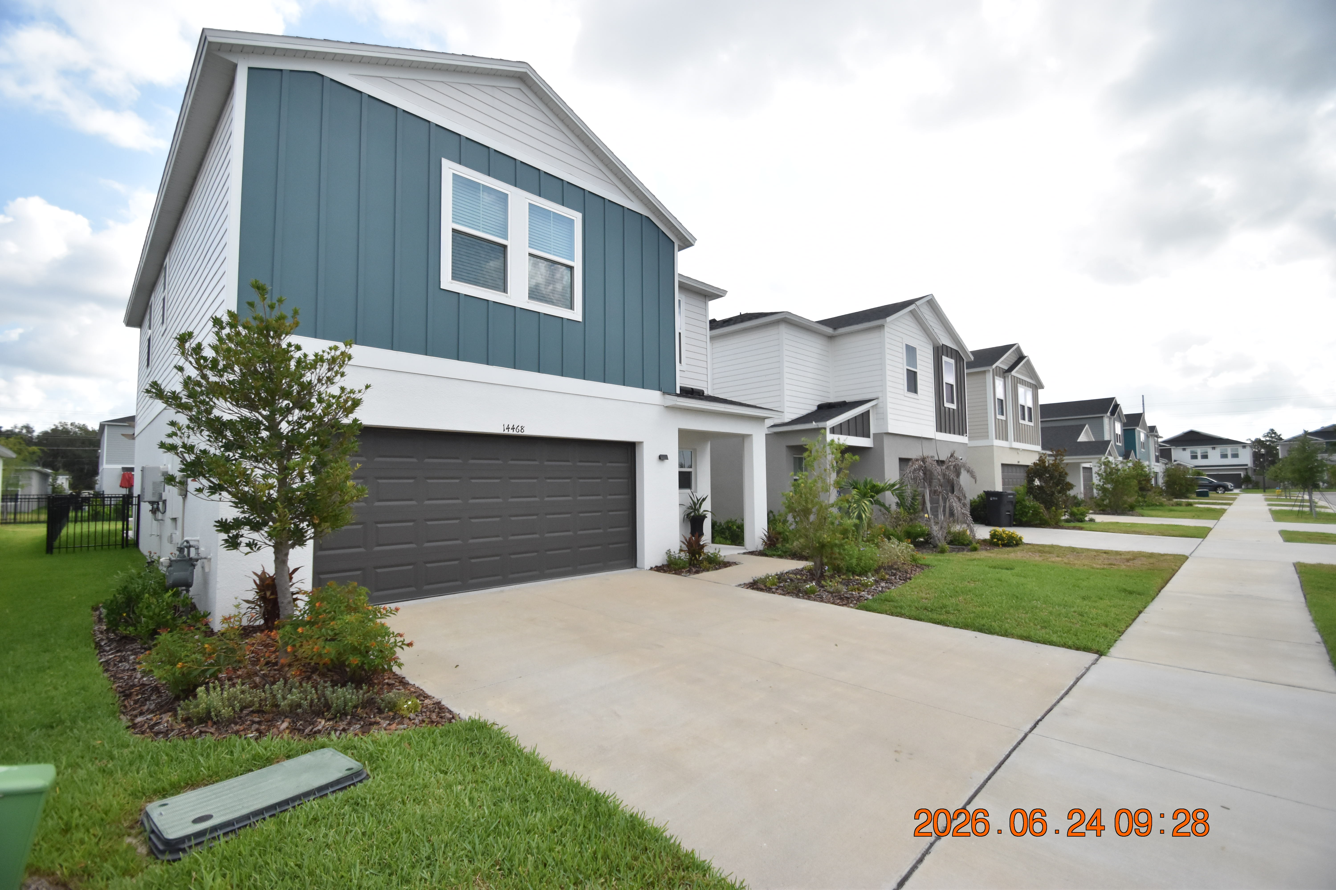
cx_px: 668
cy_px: 445
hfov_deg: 100.4
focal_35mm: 15
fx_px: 557
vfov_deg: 77.3
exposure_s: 1/4000
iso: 800
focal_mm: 10
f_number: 3.5
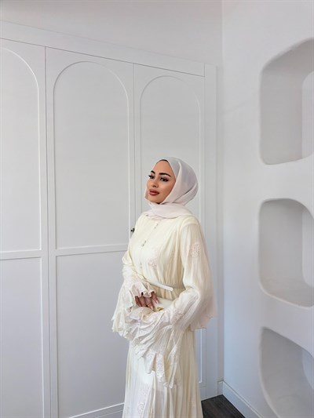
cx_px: 157
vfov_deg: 71.6
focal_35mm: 24
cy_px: 209
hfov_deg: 56.8
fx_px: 290
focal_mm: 6.76
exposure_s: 1/1522
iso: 320
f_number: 1.78
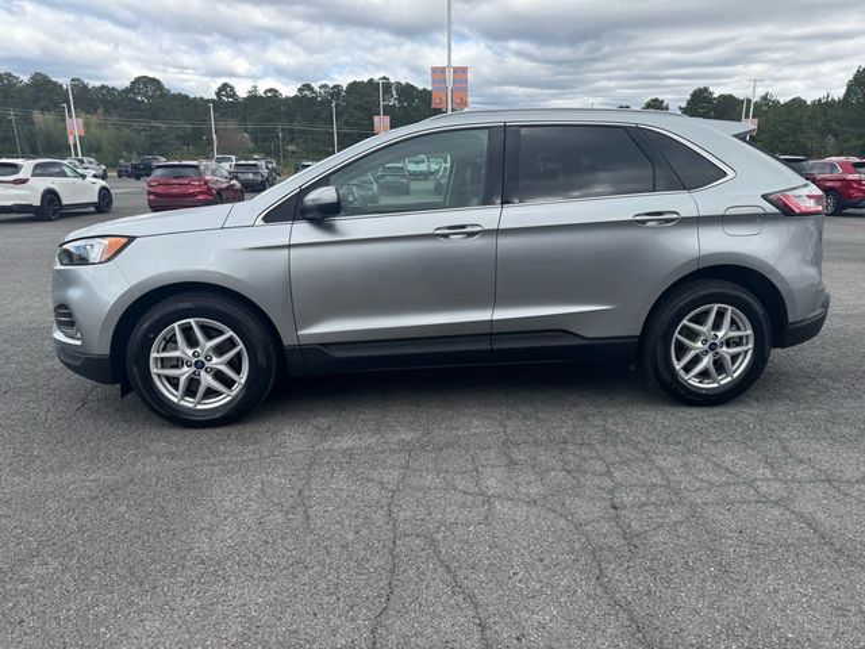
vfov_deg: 56.8
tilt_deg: -16.6
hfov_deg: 71.6
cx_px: 432
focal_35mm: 24
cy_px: 324
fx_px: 600
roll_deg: -0.5
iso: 80
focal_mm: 6.76
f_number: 1.78
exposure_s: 1/1488
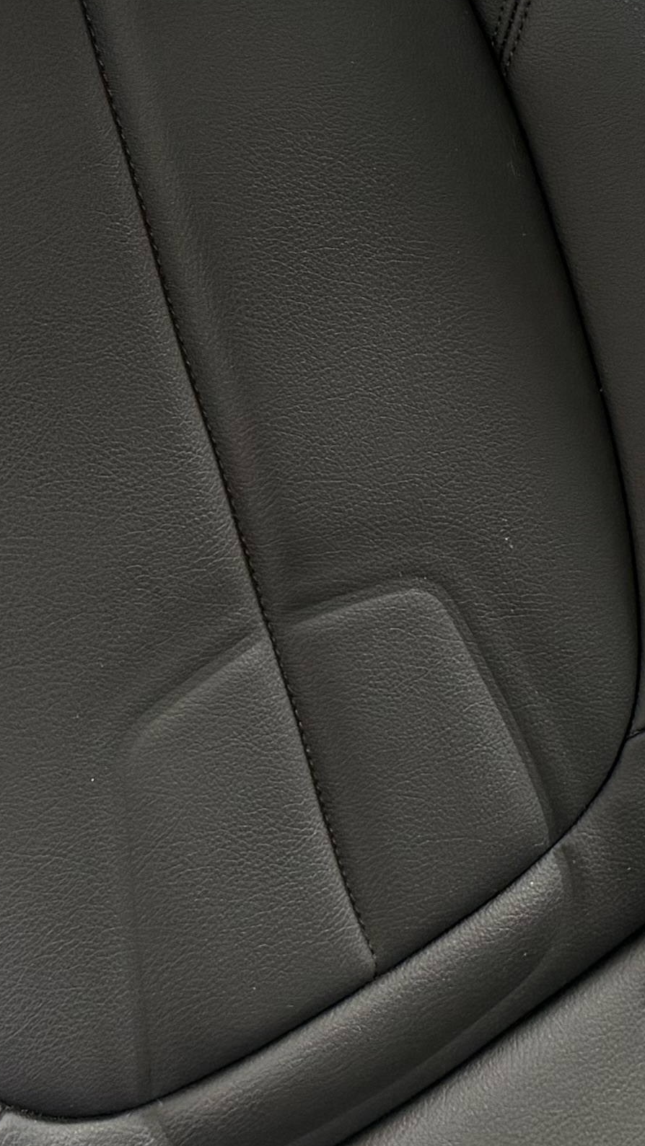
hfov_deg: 12.5
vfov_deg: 22.2
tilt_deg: -29.6
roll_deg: -1.4
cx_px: 815
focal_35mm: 94
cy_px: 116
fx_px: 2858
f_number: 1.78
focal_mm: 6.76
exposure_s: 1/121
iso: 160
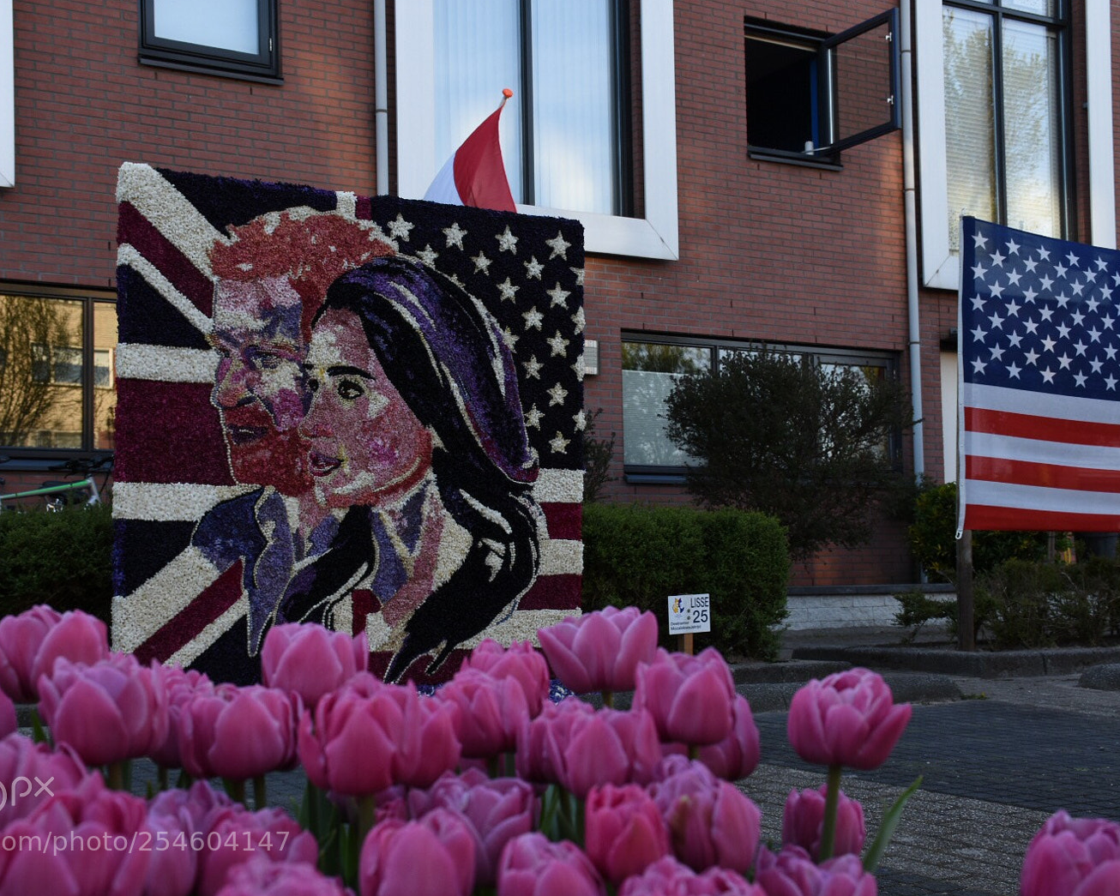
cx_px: 527
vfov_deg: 32.4
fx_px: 1544
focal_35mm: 47
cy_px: 451
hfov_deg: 39.9
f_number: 8
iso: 200
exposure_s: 1/80
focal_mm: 27
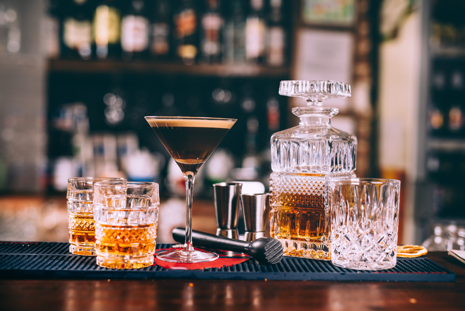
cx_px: 232
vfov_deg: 27.0
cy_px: 156
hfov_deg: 39.6
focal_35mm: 50
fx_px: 646
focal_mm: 50
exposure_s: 1/160
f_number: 2.2
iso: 160
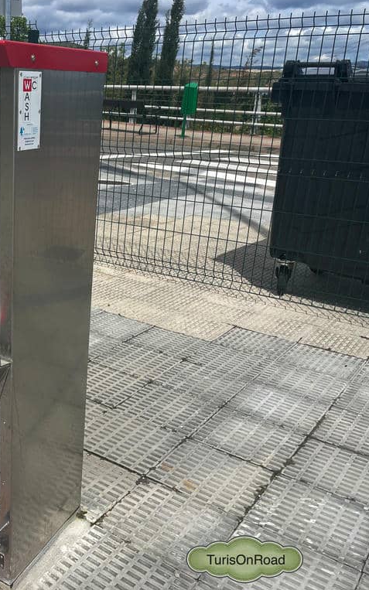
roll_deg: +0.4
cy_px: 294
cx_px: 1
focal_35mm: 37
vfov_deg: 52.7
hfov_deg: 31.8
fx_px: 595
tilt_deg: -18.4
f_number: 1.6
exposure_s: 1/6494
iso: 32
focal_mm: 4.2
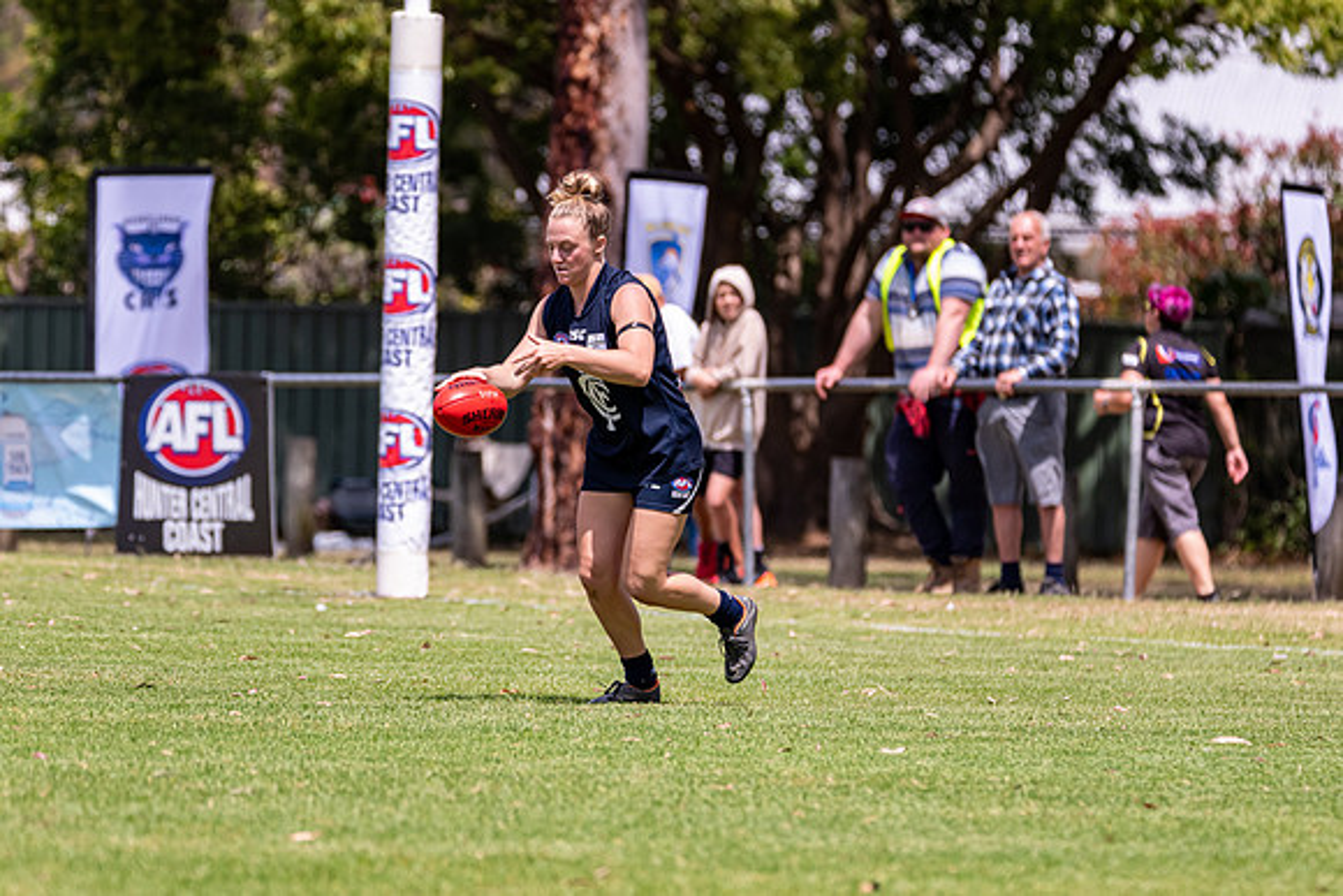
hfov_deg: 6.0
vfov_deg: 4.0
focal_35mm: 345
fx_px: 12882
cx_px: 614
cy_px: 488
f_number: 6.3
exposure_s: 1/3200
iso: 800
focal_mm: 300
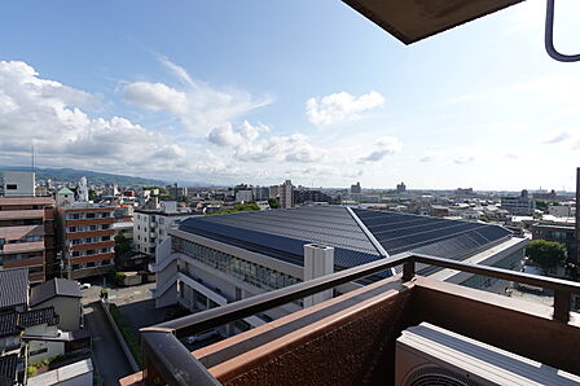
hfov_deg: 90.0
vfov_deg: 67.3
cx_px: 290
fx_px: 290
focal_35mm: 18
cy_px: 193
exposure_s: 1/160
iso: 125
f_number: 4
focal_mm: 6.9
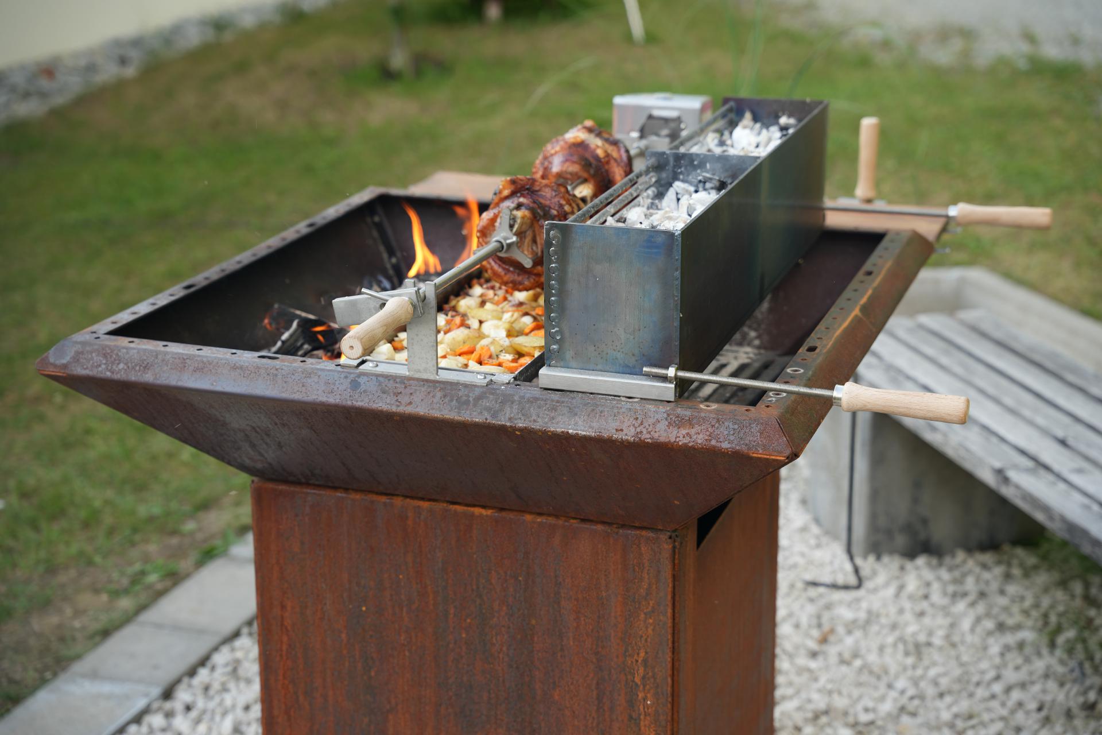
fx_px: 1882
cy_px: 368
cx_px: 551
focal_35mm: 62
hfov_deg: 32.6
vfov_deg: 22.1
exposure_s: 1/125
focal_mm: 61.5
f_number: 3.5
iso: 100
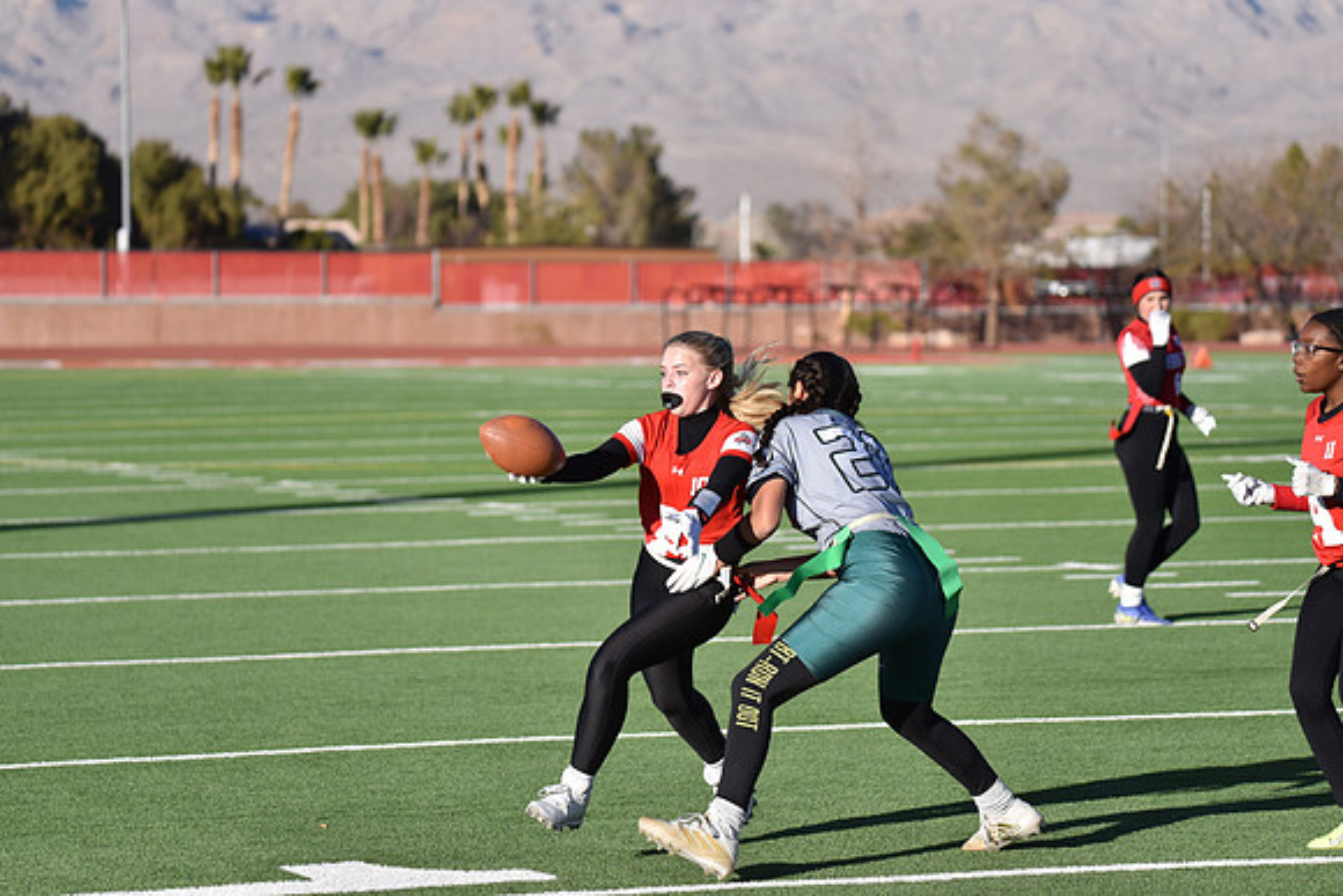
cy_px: 448
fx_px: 5597
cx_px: 672
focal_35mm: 150
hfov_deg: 13.7
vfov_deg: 9.2
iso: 560
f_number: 5
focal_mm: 150
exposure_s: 1/4000
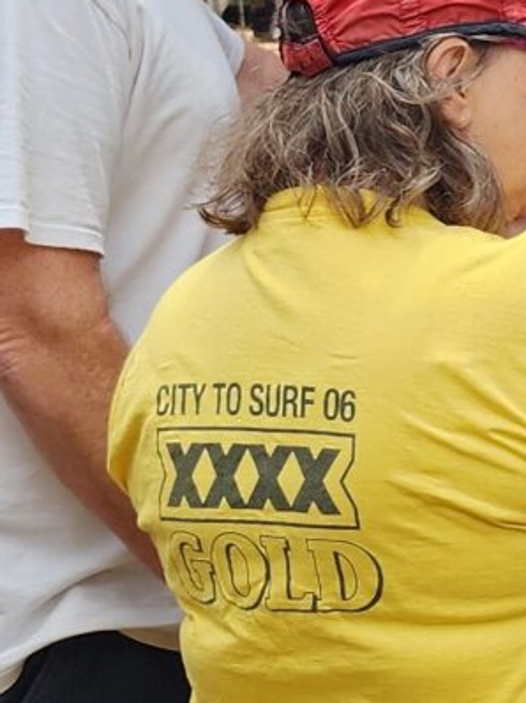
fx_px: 3002
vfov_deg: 13.3
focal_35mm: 148
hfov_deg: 9.0
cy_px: 240
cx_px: 1260
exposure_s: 1/334
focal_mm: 6.4
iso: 12
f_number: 1.8
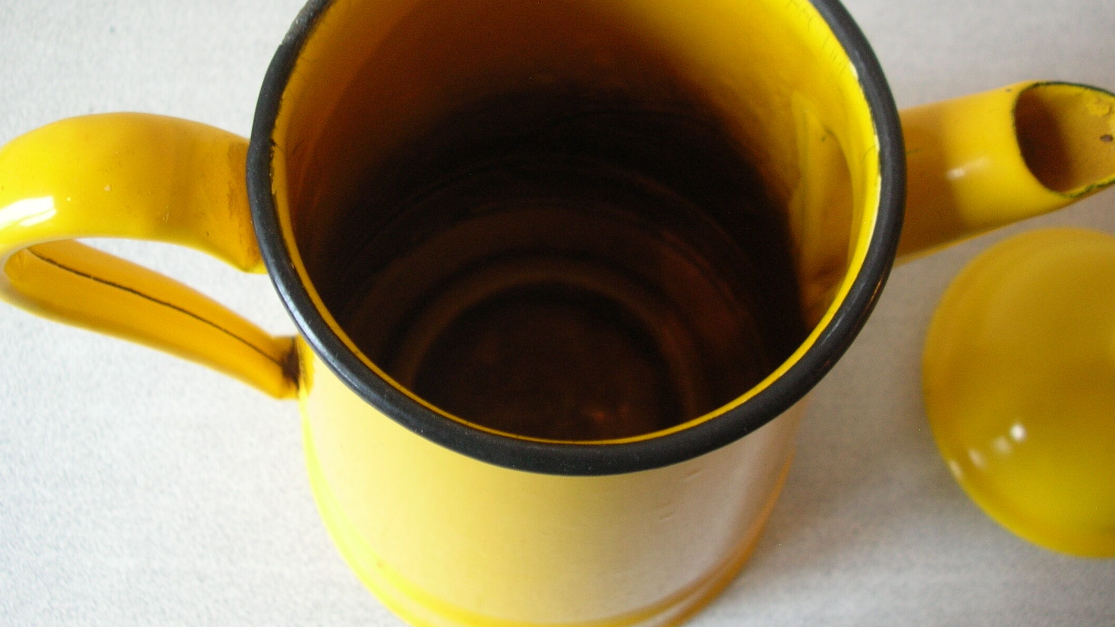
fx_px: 1212
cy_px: 216
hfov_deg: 49.4
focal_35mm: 41
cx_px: 546
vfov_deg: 28.8
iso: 79
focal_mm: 5.8
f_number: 2.8
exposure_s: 1/5.9
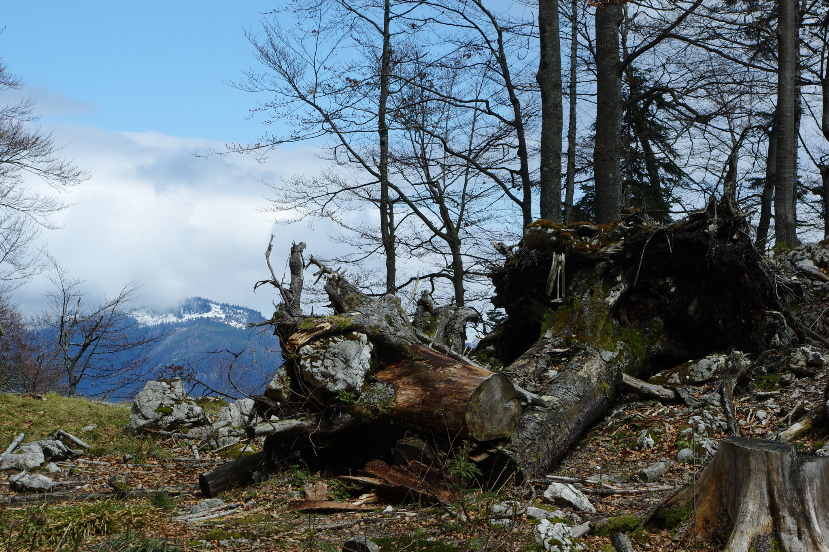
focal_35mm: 82
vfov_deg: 16.6
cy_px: 276
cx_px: 414
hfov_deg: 24.8
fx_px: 1887
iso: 200
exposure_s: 1/200
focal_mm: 55
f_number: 13
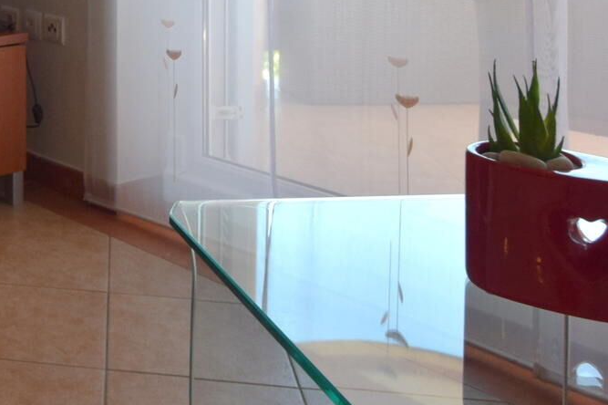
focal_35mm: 54
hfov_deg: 32.1
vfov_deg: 21.8
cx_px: -76
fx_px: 912
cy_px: -164
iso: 400
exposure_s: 1/125
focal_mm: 10
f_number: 5.6
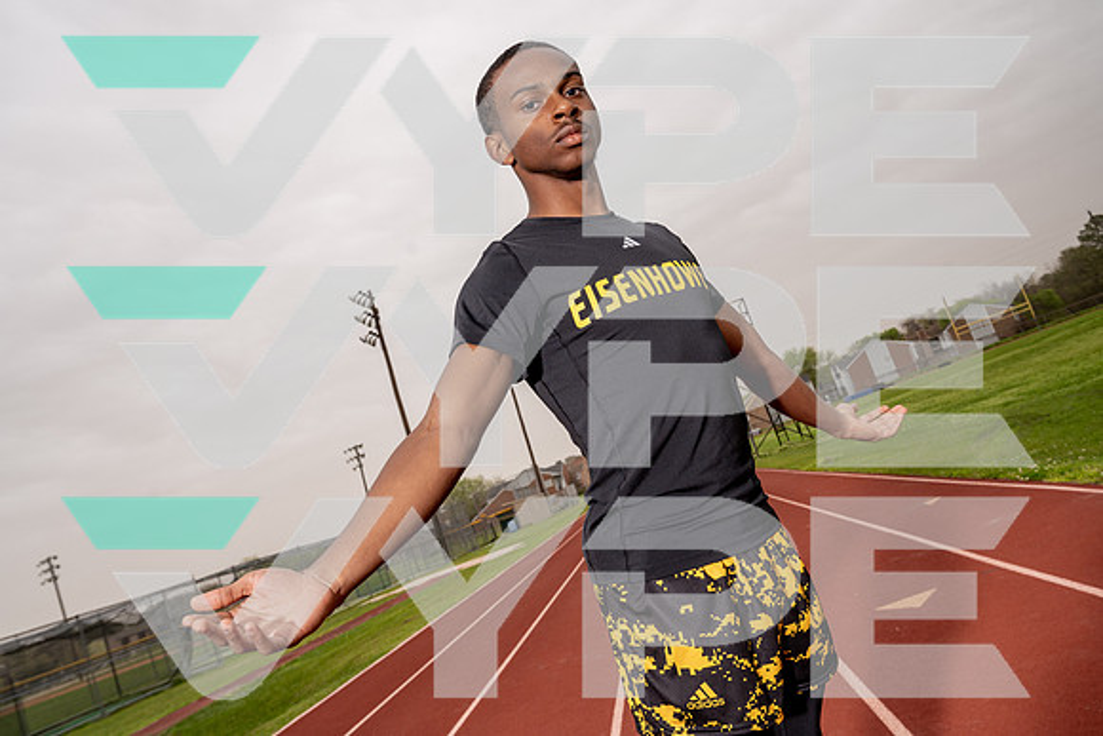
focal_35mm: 30
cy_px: 368
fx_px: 919
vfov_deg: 43.6
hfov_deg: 61.9
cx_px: 552
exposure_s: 1/250
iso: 200
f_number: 8
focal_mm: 30
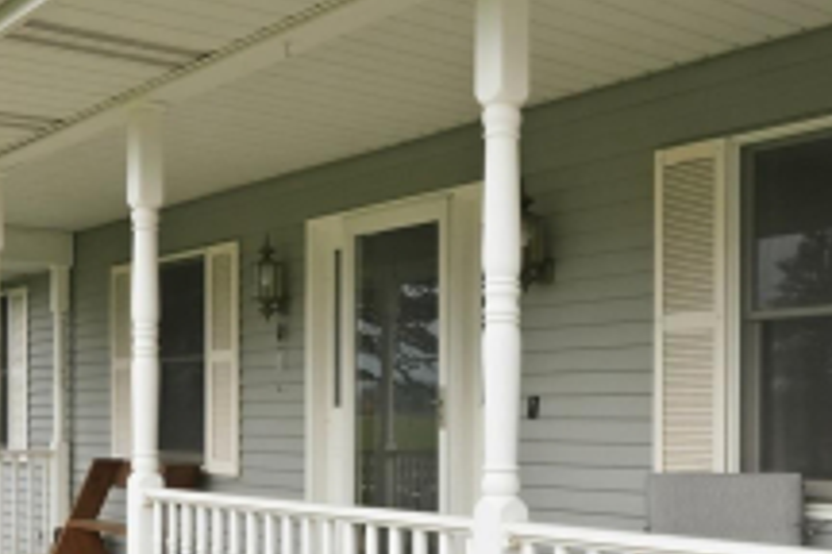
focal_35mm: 52
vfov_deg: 25.6
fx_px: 1202
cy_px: 423
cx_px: 547
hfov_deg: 37.8
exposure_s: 1/320
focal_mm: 10
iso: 400
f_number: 8
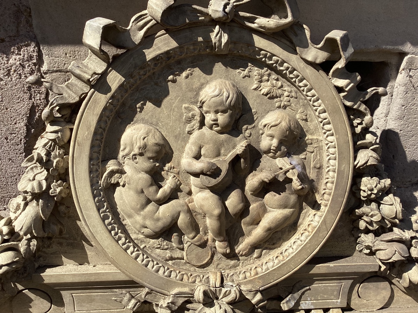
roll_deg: -2.5
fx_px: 374
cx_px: 209
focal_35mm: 31
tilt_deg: -26.5
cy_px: 156
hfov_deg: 58.4
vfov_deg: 45.4
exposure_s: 1/1199
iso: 25
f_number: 2.4
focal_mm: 3.3
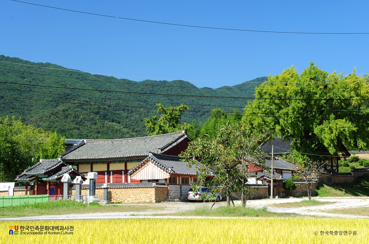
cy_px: 122
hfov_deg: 33.5
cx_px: 184
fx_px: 614
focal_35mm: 60
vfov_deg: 22.5
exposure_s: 1/30
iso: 200
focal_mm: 60
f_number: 22
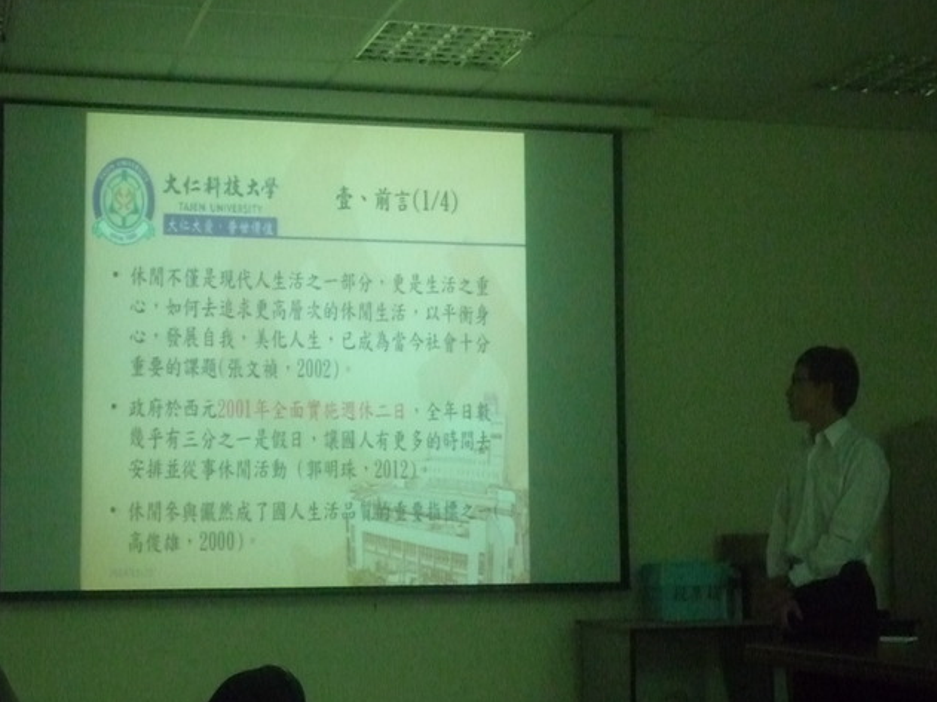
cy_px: 385
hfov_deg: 27.4
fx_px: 1921
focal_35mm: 71
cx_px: 435
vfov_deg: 20.7
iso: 1600
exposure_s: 1/80
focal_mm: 11.3
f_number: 4.9
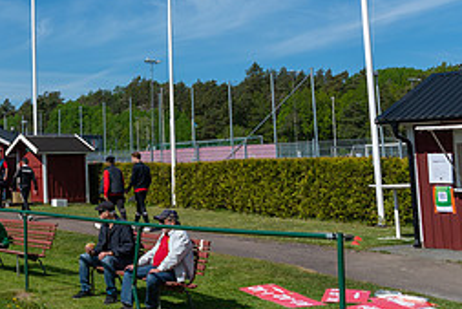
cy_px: 81
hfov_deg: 32.0
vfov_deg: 24.0
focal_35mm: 56
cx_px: -29
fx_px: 719
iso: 100
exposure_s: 1/800
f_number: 5
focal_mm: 24
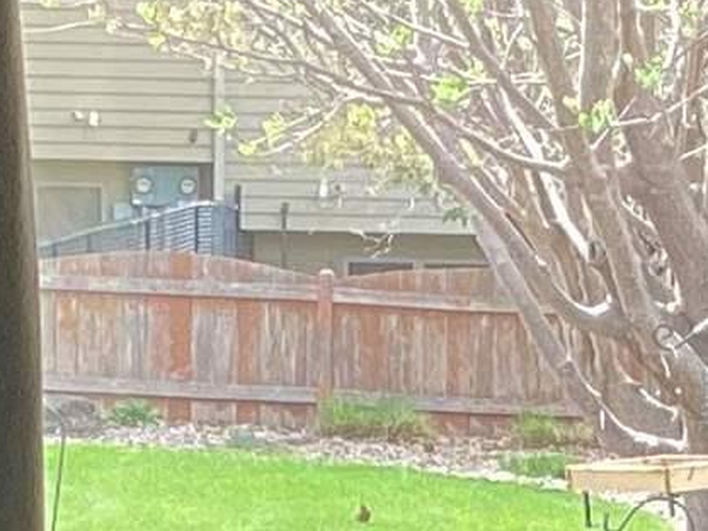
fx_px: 4684
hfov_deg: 8.6
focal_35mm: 229
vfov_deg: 6.4
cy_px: 698
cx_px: 606
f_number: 2.4
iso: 64
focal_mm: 3.3
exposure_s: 1/120
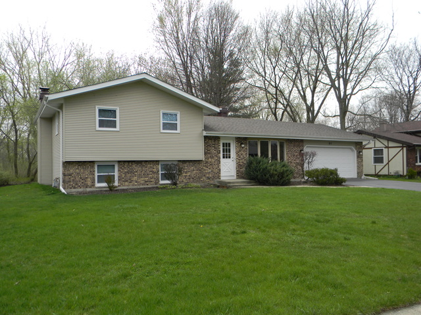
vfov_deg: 49.7
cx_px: 210
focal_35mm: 28
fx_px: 341
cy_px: 158
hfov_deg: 63.4
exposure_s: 1/540
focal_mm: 5
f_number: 3.5
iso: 80
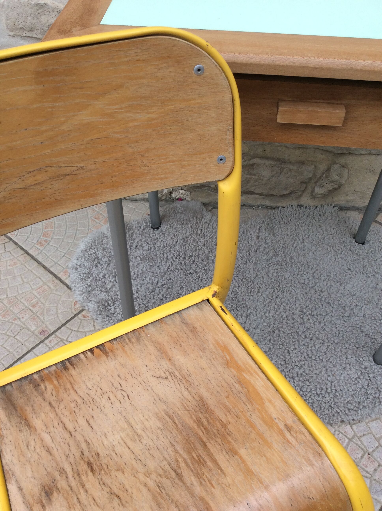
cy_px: 256
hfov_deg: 44.1
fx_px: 472
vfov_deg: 56.9
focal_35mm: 32
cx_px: 191
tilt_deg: -48.9
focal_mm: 3.3
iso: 32
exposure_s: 1/238
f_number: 2.4
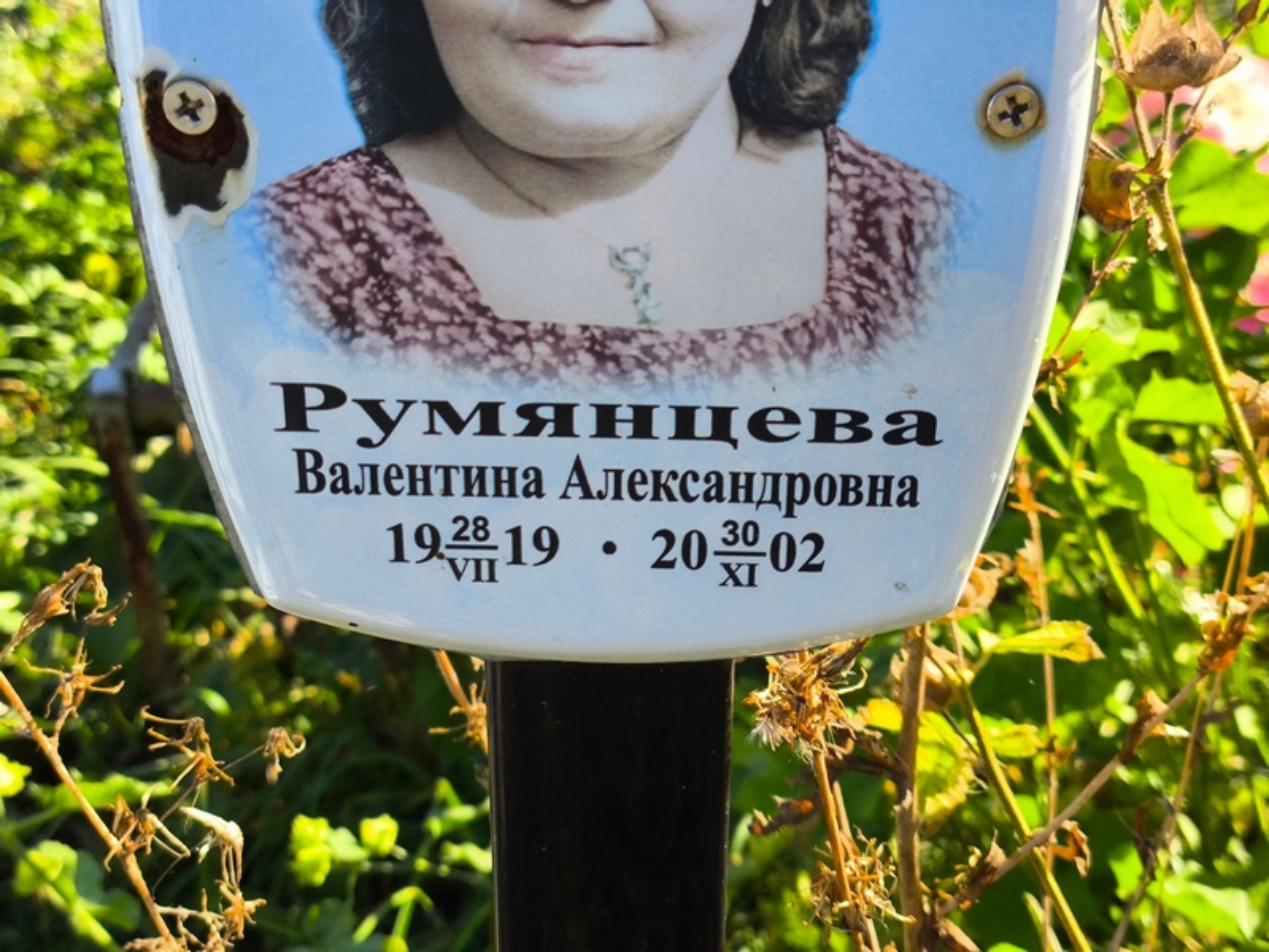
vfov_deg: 29.1
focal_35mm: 50
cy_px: 476
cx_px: 634
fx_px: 1834
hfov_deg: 38.2
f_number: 1.7
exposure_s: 1/432
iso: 50
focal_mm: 4.71
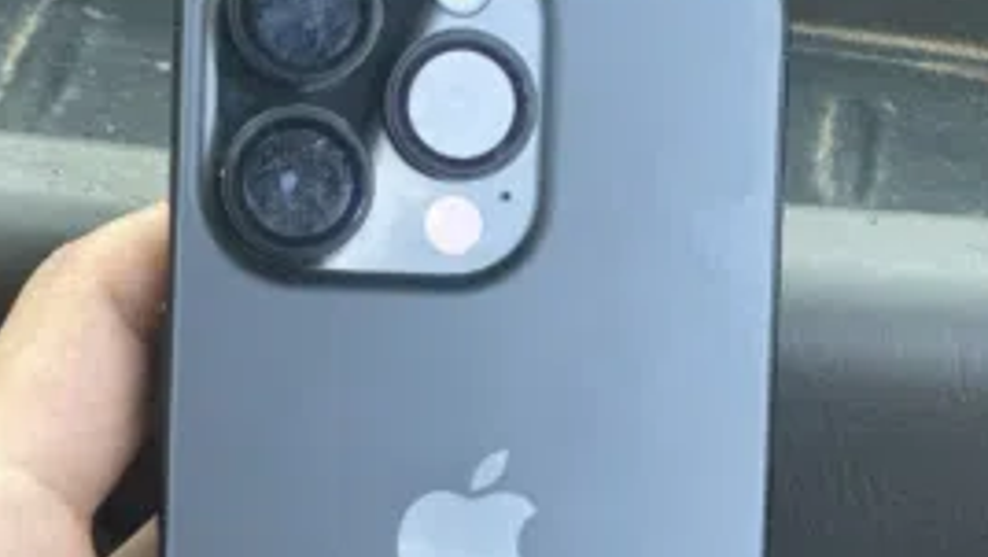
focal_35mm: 125
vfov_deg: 9.6
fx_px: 3276
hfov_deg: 17.1
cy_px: 564
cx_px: 472
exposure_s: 1/94
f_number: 2.8
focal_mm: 9
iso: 250
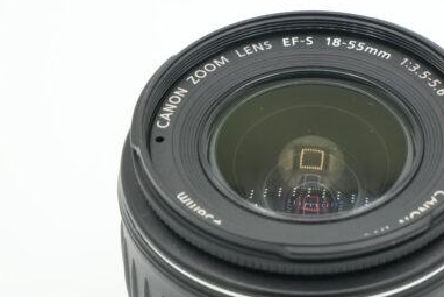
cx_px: 315
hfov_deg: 12.4
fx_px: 2036
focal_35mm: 165
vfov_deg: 8.3
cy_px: 125
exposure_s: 1/100
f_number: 13
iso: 500
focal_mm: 70
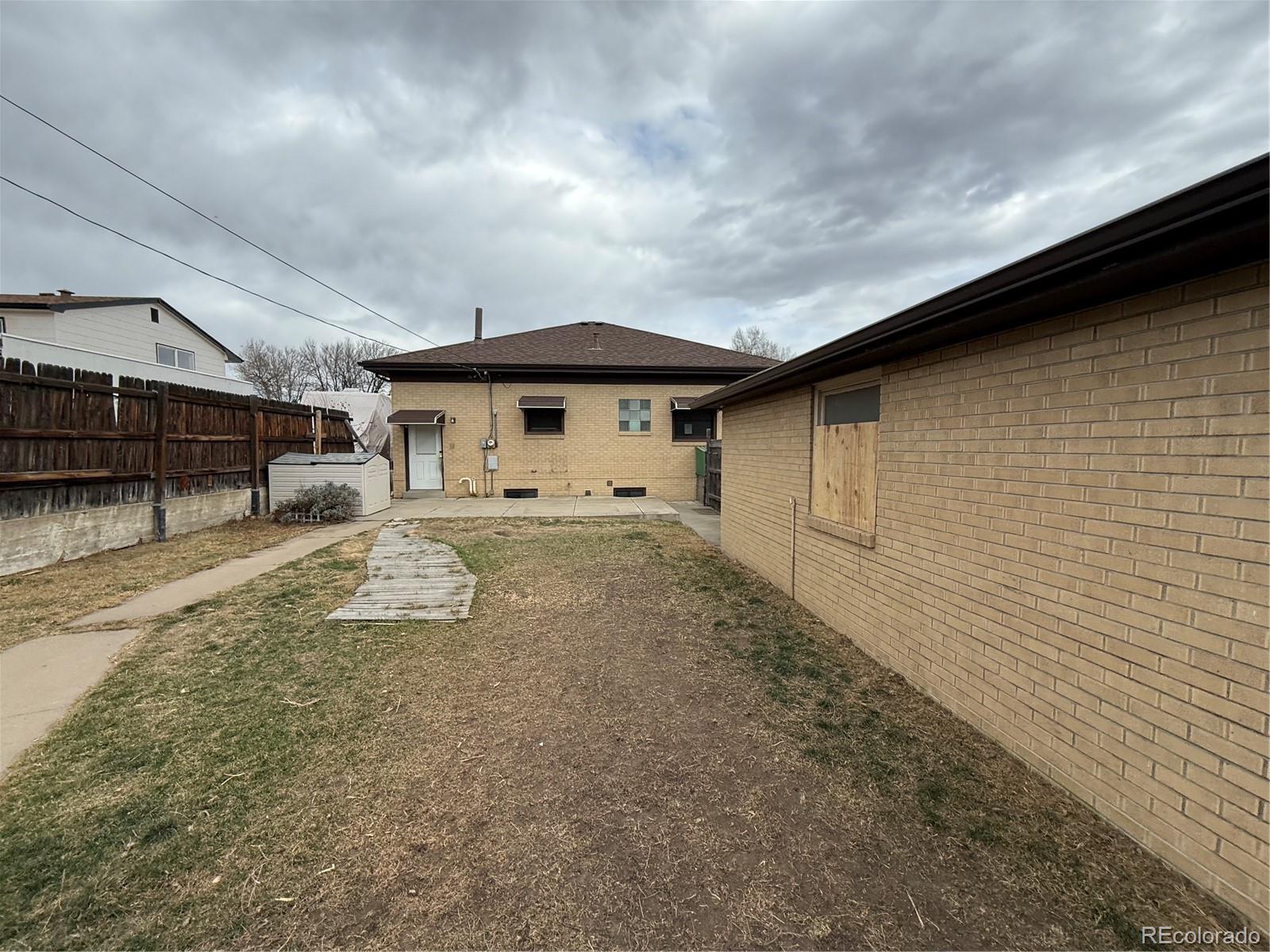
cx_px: 635
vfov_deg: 85.7
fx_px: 514
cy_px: 476
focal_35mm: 14
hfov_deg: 102.1
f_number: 2.2
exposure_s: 1/853
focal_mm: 2.22
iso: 50
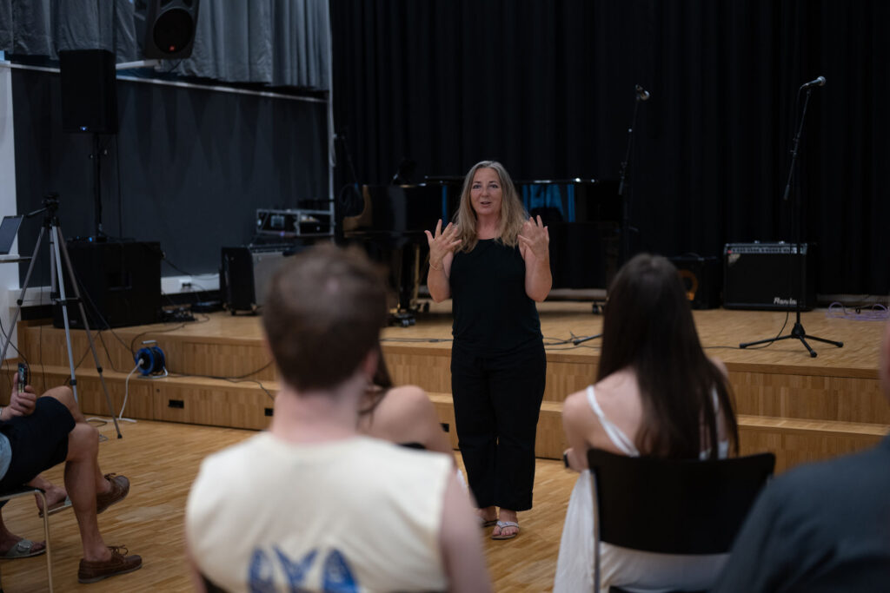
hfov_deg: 39.6
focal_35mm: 50
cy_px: 296
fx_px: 1236
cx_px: 445
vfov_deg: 27.0
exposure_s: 1/250
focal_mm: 50
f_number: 1.8
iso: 1000
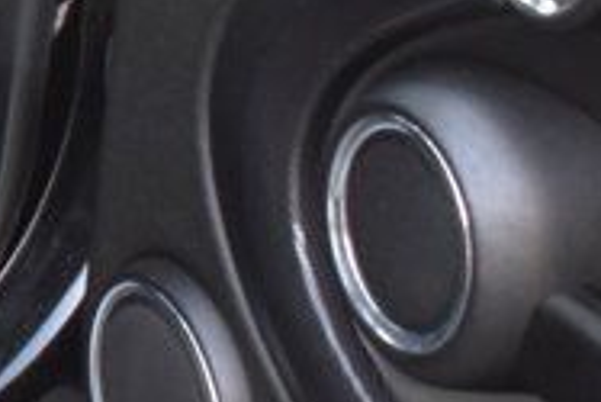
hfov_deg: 11.0
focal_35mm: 164
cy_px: -122
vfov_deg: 8.3
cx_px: -710
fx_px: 2740
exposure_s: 1/15
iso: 1600
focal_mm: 20
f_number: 5
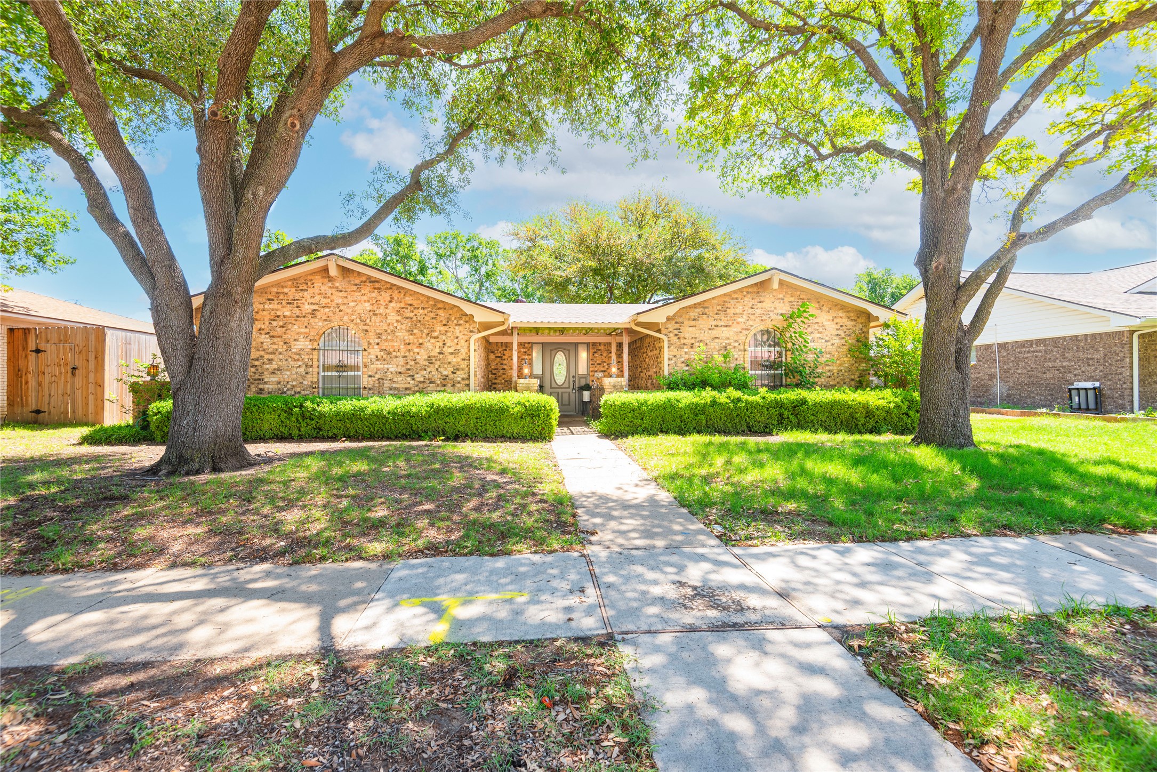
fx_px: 514
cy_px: 386
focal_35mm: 16
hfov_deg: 96.7
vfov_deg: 73.8
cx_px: 578
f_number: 7.1
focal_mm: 16
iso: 100
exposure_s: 1/80
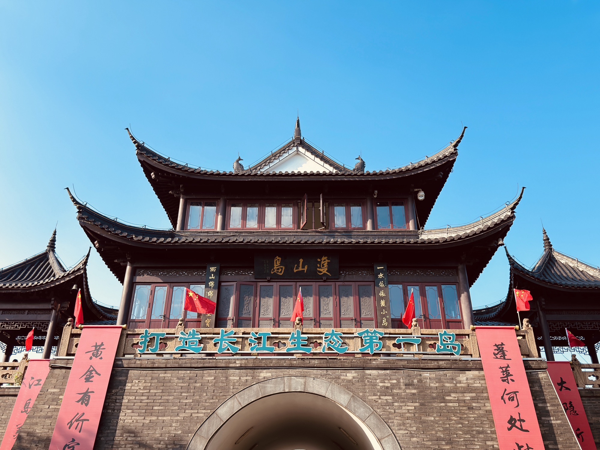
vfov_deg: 45.4
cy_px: 225
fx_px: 537
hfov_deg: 58.4
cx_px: 300
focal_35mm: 31
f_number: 1.78
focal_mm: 6.76
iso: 100
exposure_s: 1/1818
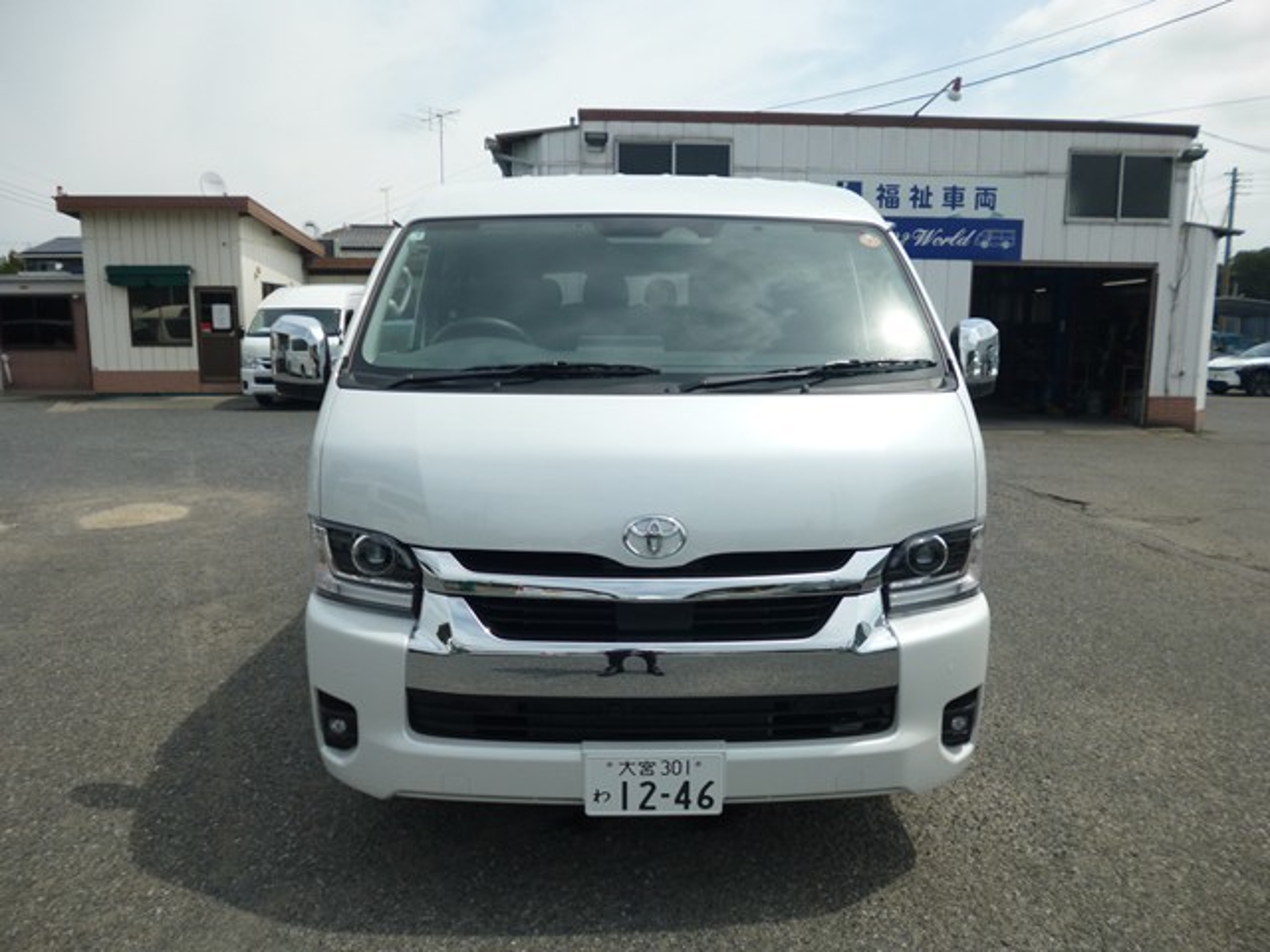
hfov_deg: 71.6
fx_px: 881
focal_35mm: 24
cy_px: 476
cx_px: 635
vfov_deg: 56.8
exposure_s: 1/320
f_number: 9
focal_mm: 4.3
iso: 100
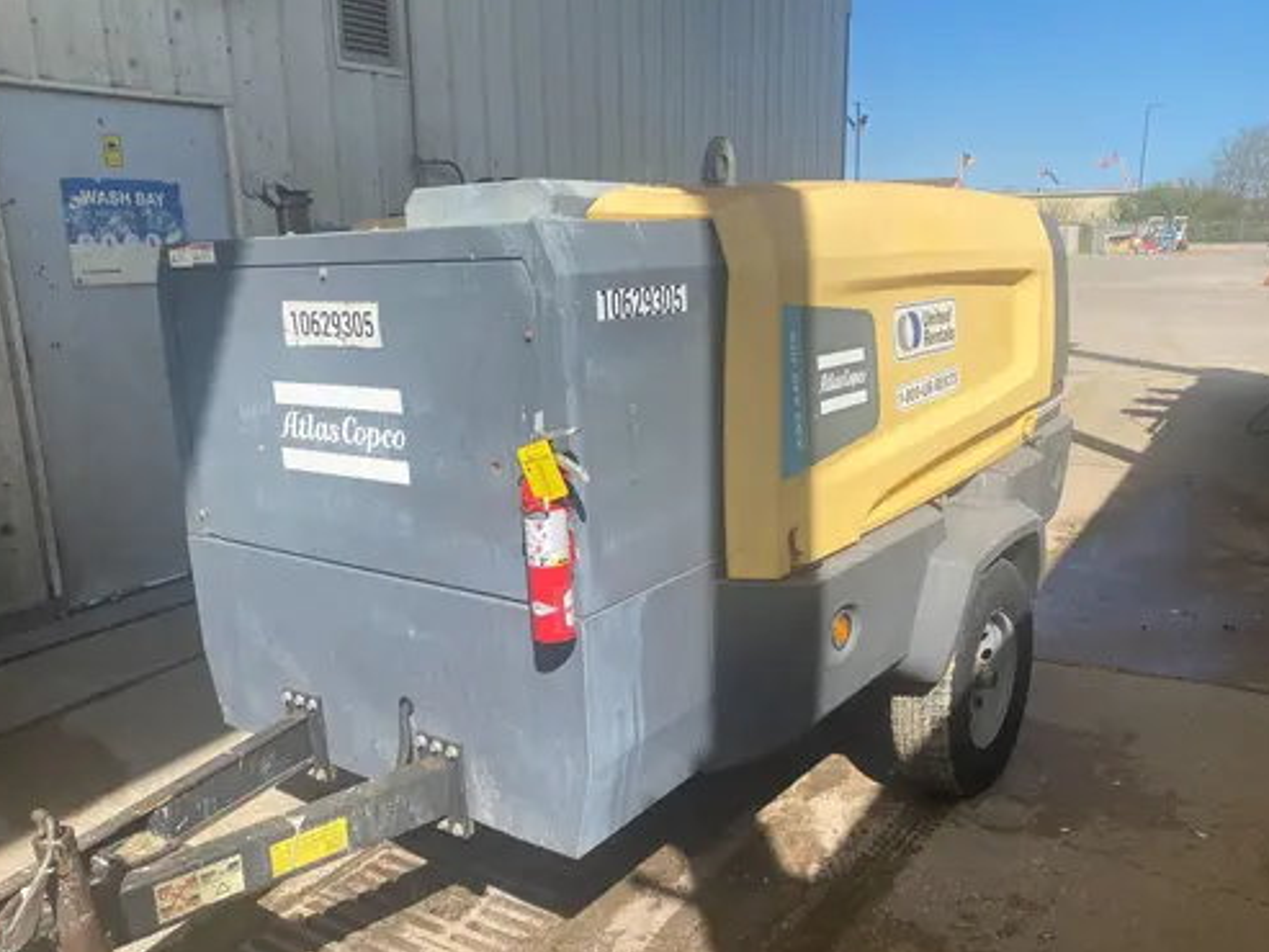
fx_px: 1063
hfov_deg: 61.6
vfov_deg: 48.2
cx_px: 633
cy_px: 524
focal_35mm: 29
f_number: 1.8
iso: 32
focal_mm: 4.25
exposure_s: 1/2625
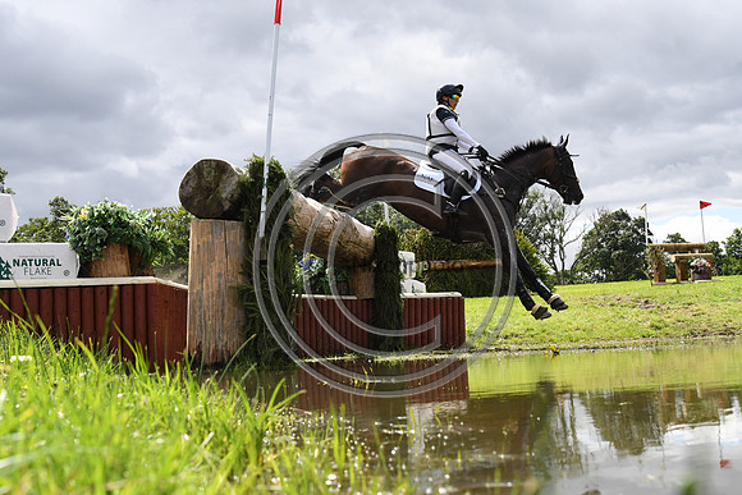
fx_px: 959
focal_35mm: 46
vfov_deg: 29.0
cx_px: 371
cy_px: 248
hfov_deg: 42.3
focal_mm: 31
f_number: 8
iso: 2000
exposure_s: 1/4000
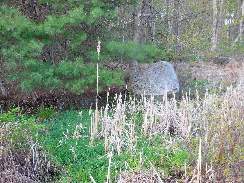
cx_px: 122
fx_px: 324
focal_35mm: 46
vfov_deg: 31.5
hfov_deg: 41.2
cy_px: 92
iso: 140
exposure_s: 1/30
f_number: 3.8
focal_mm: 8.2
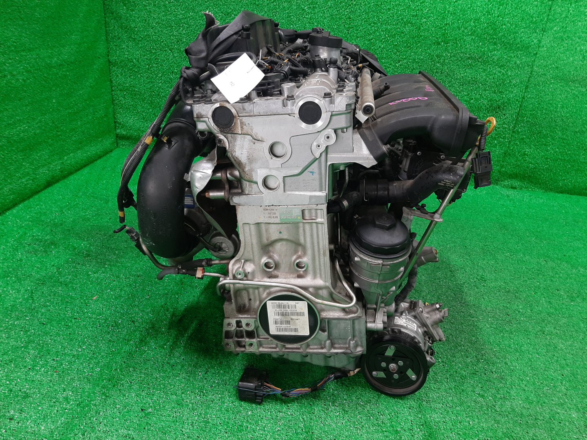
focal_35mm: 26
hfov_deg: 67.3
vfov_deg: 53.1
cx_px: 294
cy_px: 220
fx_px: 441
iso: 111
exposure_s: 1/50
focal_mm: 3.93
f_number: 1.7
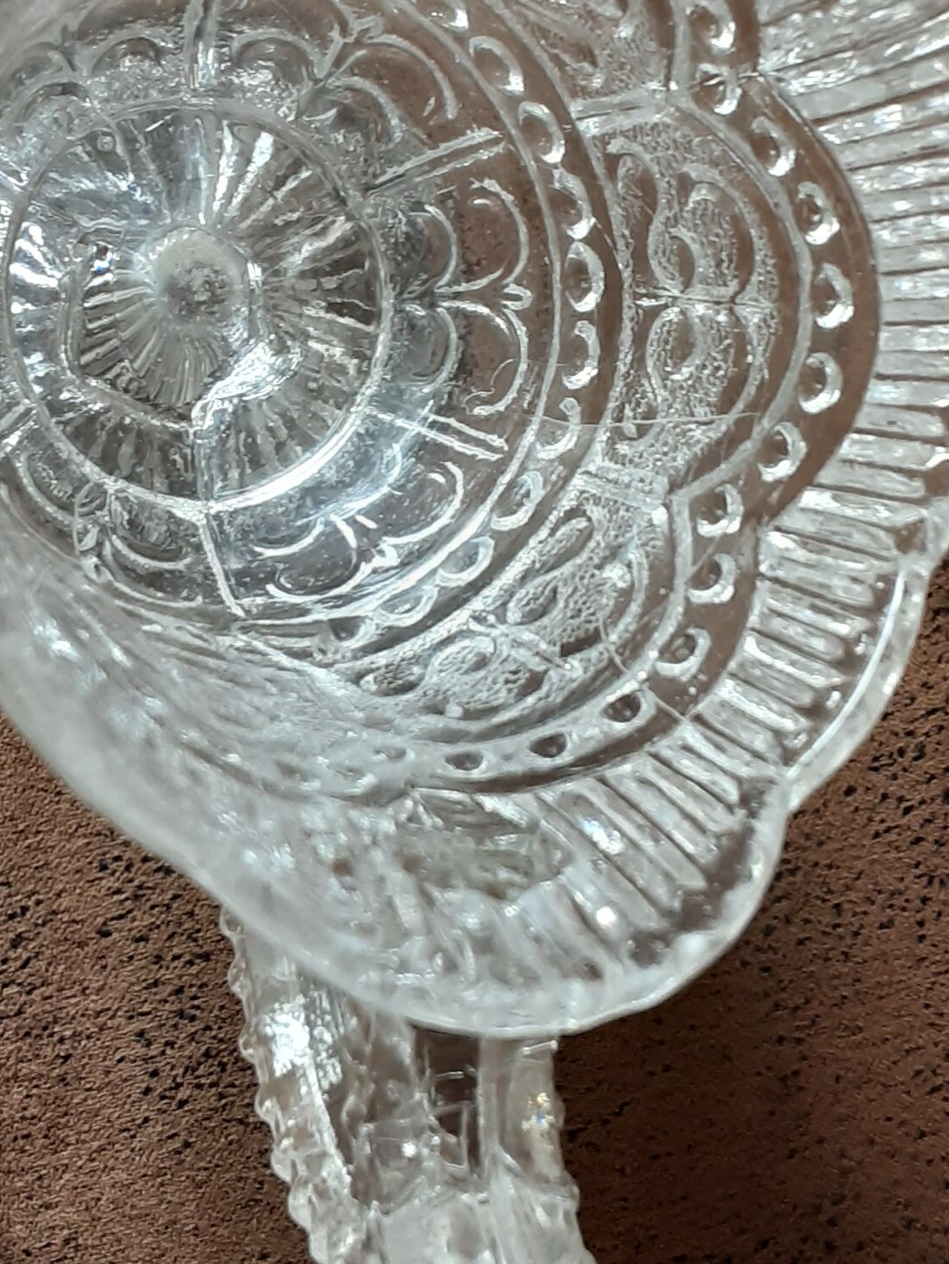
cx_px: 578
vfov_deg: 30.8
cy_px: 373
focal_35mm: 62
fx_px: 2266
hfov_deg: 23.6
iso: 80
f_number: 1.9
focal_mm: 2.9
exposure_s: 1/50
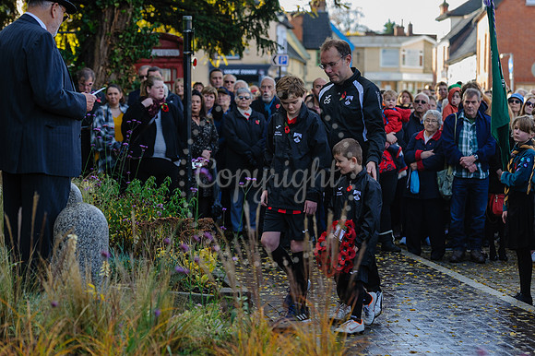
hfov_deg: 18.6
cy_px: 196
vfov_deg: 12.5
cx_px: 299
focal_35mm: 110
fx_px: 1629
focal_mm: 98
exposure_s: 1/500
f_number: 4.8
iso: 800
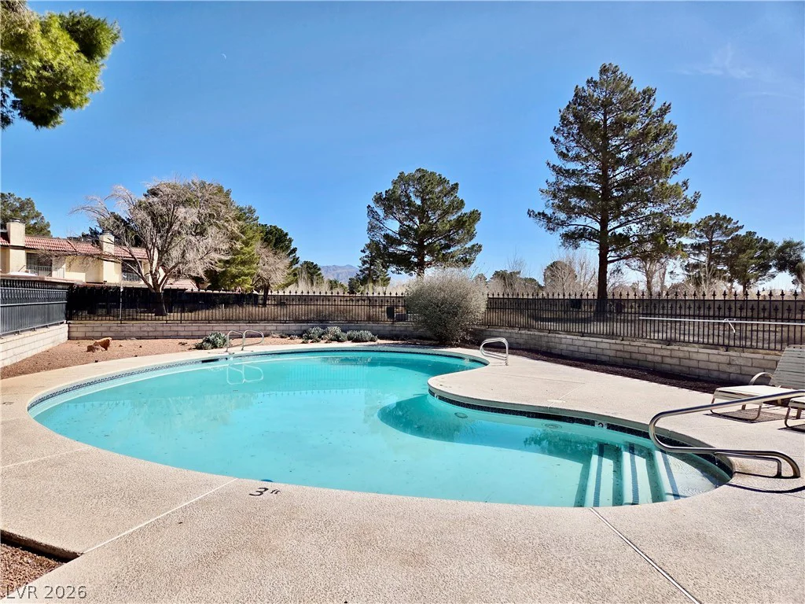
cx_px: 402
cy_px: 302
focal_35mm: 23
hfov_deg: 73.9
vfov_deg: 58.9
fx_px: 535
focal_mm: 5.4
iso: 64
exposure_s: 1/7891
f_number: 1.8
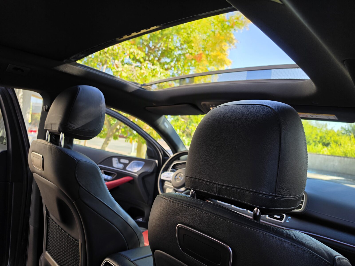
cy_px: 133
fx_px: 236
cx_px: 178
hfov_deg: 73.9
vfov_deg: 58.9
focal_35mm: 23
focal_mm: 6.5
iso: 25
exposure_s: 1/359
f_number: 1.4
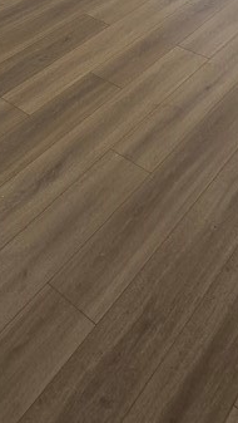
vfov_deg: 37.4
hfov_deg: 27.3
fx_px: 482
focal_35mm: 43
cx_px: 184
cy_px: -69
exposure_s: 1/120
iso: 50
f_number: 2.2
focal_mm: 2.2
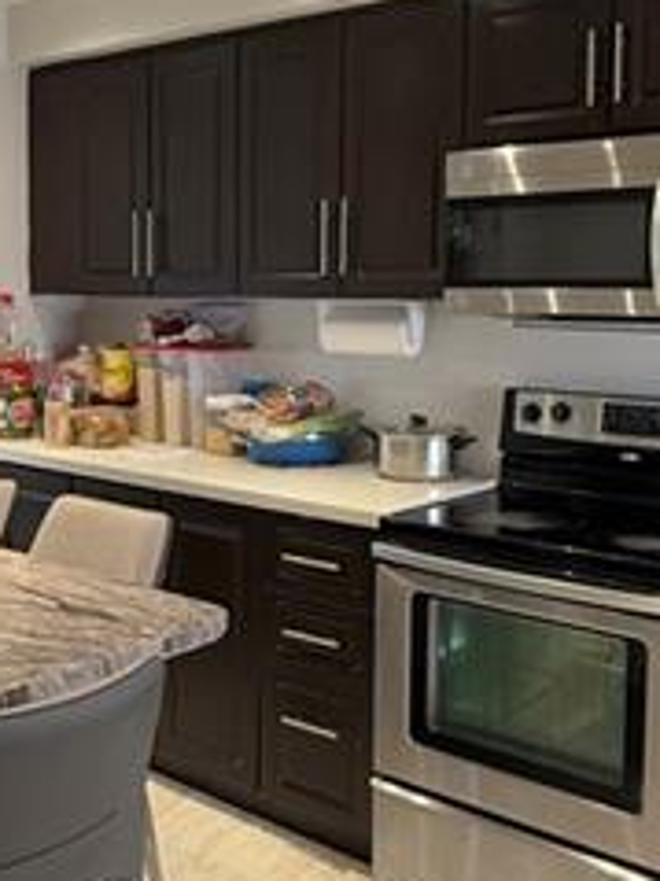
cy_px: 372
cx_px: 247
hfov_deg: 32.0
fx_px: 1145
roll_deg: -0.3
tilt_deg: -3.9
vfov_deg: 42.0
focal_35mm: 45
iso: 500
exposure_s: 1/60
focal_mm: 2.22
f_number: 2.2
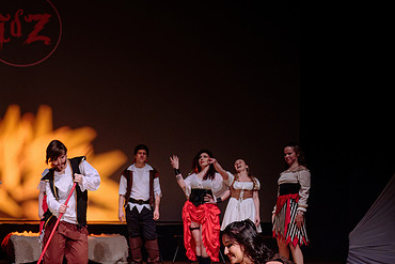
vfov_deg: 21.1
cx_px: 78
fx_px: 702
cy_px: 189
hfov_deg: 30.6
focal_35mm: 64
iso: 1600
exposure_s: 1/250
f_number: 2.8
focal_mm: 38
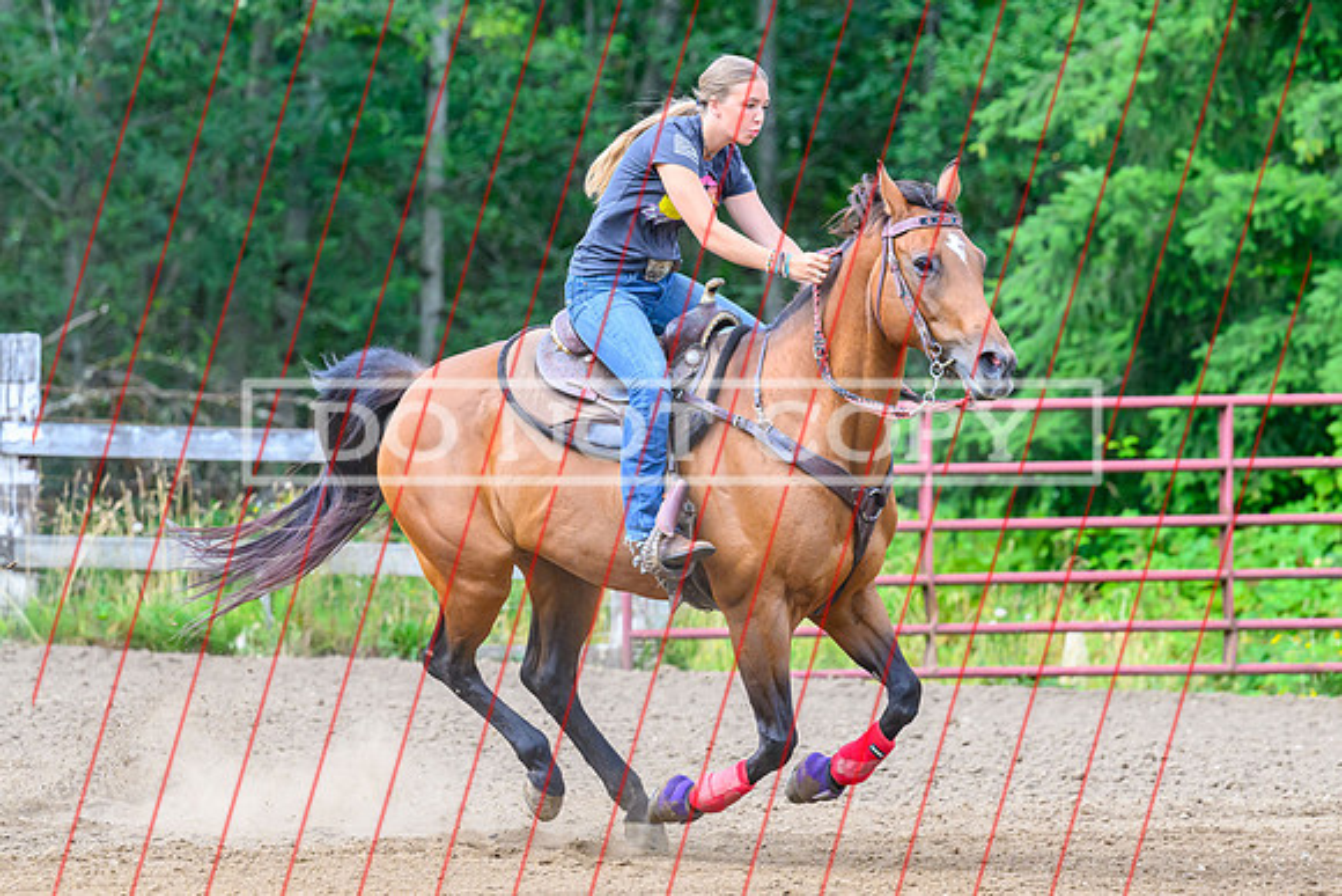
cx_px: 595
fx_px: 8900
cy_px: 485
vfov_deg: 5.8
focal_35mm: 239
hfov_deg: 8.6
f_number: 4.5
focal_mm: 170
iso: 2800
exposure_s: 1/1600
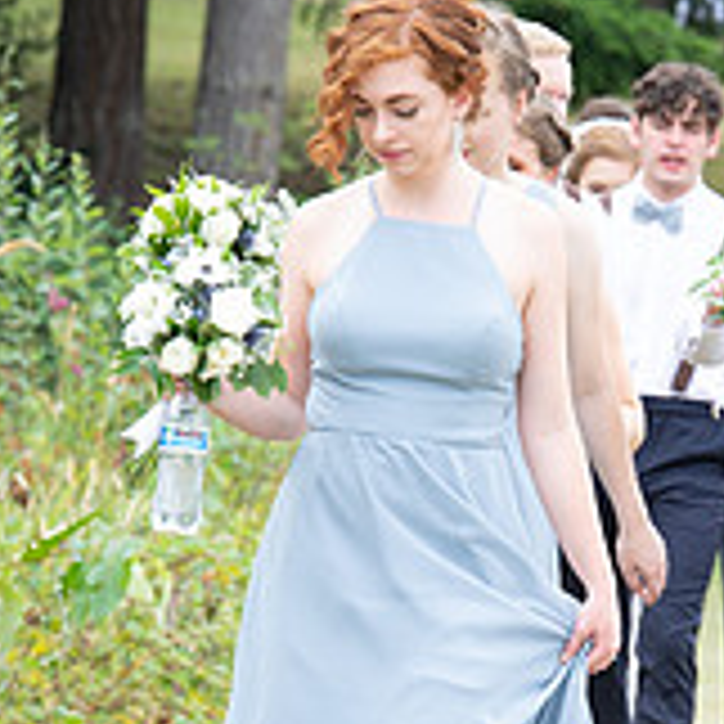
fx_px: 13062
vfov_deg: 3.2
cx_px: 711
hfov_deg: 3.2
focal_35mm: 552
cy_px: 546
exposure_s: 1/200
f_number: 9
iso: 400
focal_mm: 180
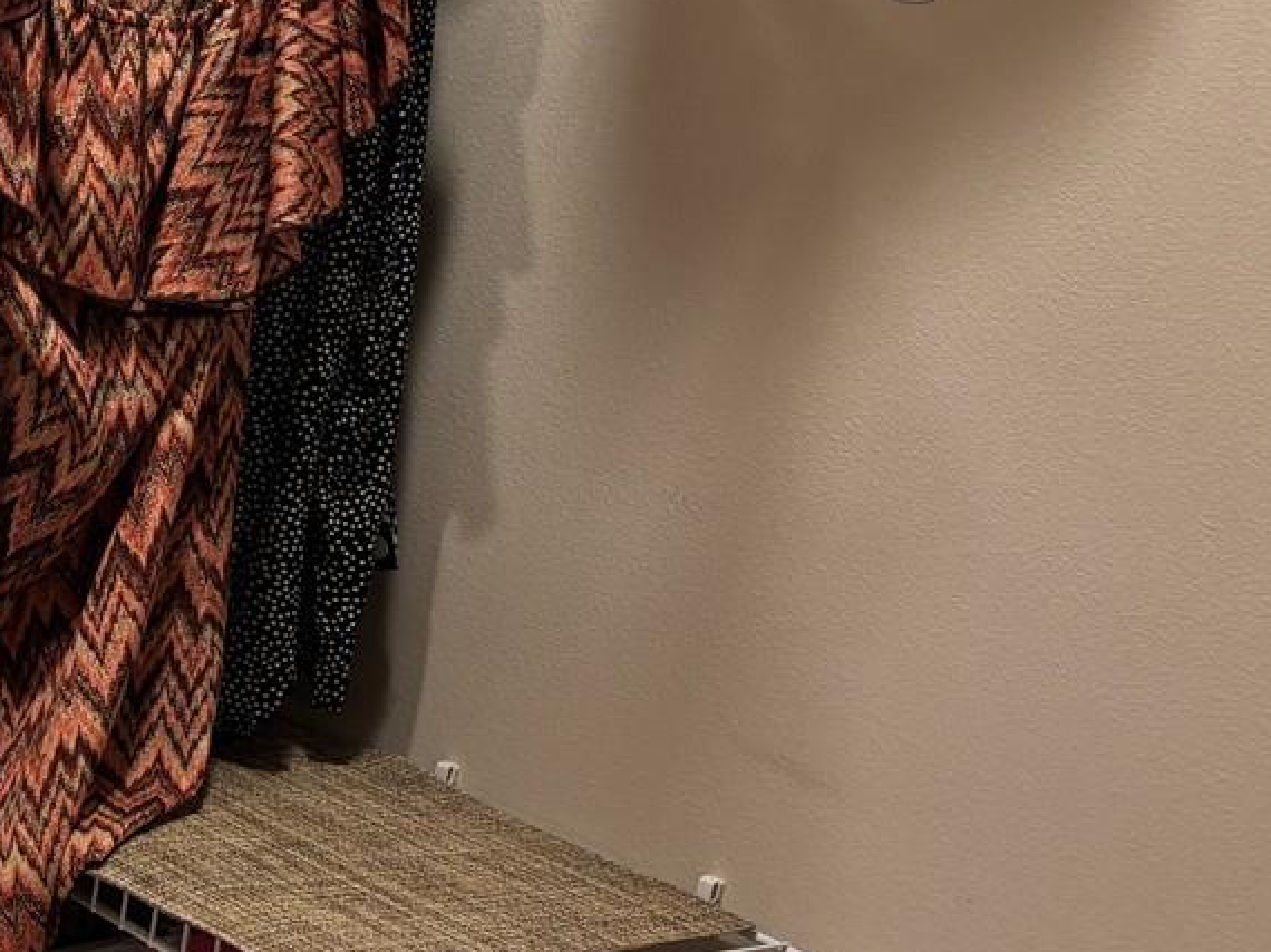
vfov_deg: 20.1
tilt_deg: -9.3
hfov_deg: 24.6
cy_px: 397
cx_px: -172
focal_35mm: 73
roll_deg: -7.8
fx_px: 2679
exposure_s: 1/60
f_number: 1.6
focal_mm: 5.96
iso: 160
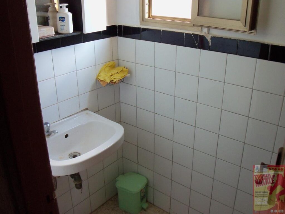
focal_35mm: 34
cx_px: 142
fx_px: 280
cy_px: 107
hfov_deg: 54.0
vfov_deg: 41.8
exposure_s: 1/30
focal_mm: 5.7
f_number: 2.9
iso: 250
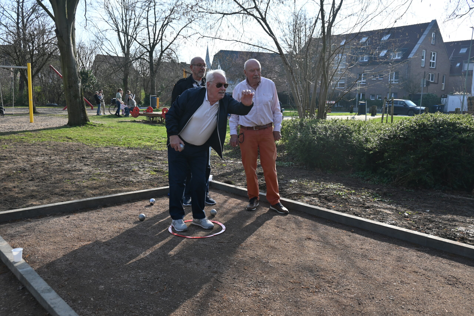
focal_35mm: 30
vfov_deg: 43.6
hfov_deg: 61.9
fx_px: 395
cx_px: 237
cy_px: 158
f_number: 5.6
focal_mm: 20
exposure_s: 1/250
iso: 100
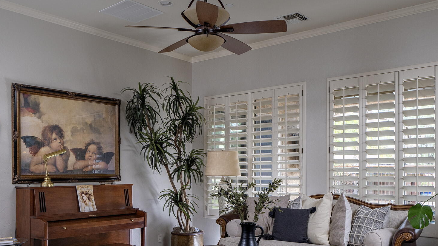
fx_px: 395
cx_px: 209
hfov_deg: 58.0
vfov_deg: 34.1
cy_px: 176
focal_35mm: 34
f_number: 7.1
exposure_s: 1/40
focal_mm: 17
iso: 200
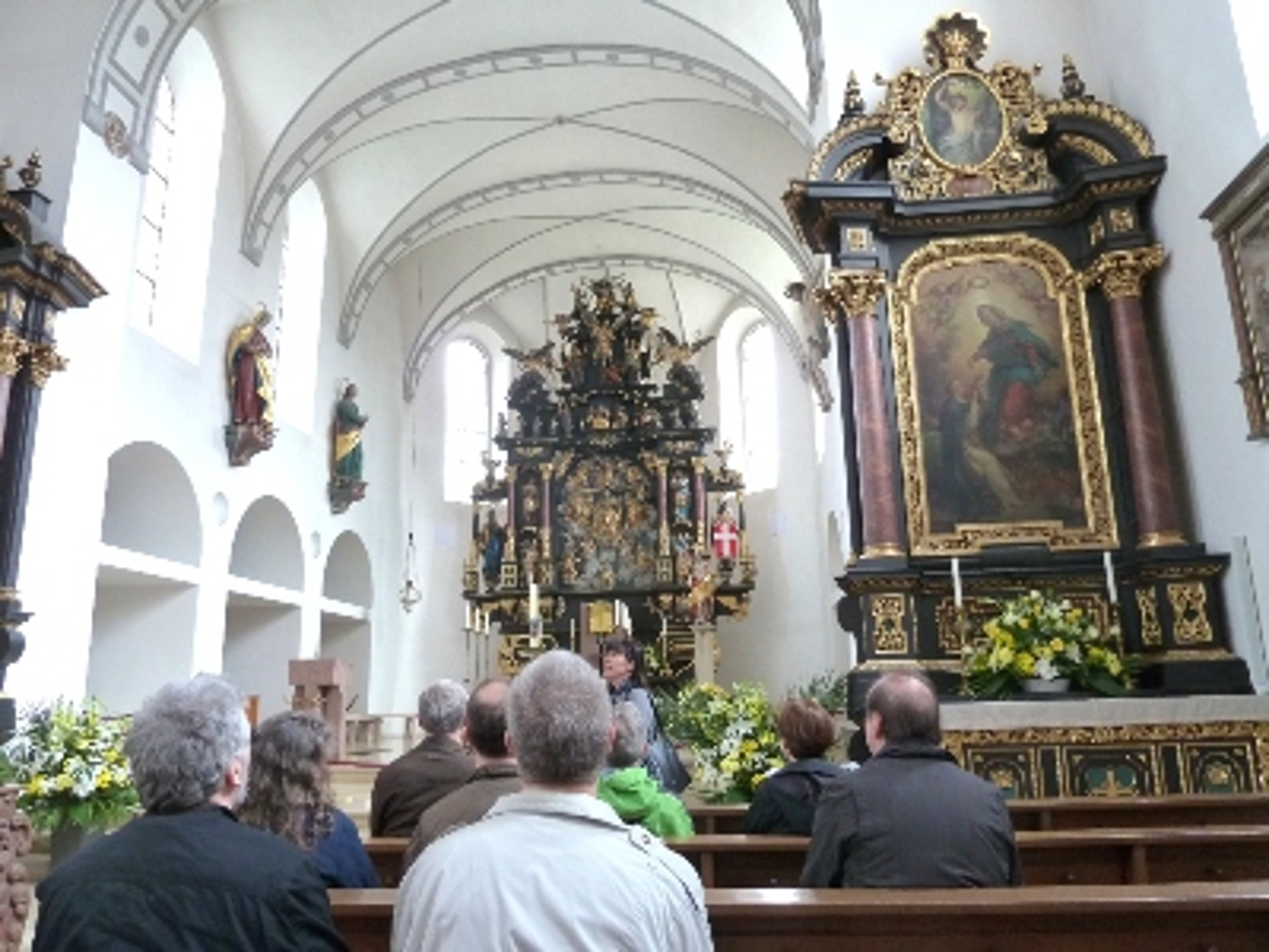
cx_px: 634
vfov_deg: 54.9
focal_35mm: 25
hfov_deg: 69.4
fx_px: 916
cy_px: 476
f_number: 3.3
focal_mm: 4.1
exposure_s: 1/30
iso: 250
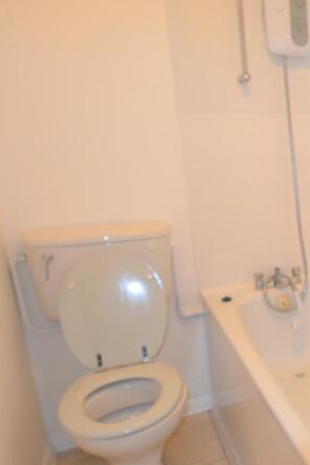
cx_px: 388
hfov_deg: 30.9
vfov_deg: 54.3
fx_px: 452
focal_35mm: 35
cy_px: 258
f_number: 3.5
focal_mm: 10
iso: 900
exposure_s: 1/60
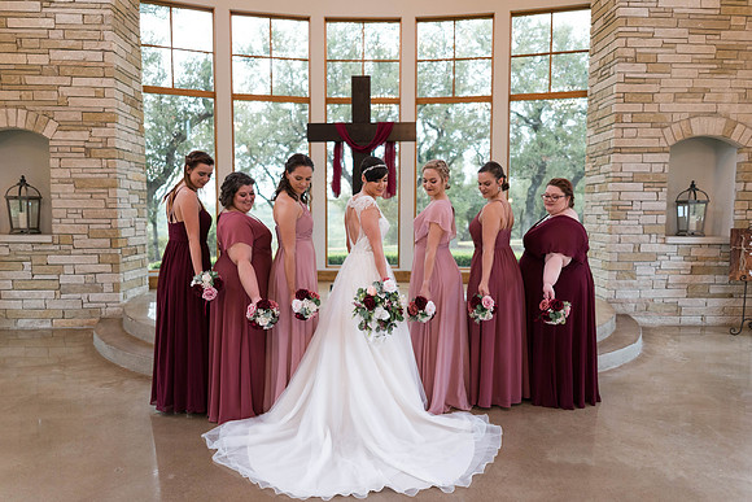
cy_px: 251
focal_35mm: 24
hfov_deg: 72.8
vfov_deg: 52.4
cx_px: 382
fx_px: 510
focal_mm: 24
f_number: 2
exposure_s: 1/250
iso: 800
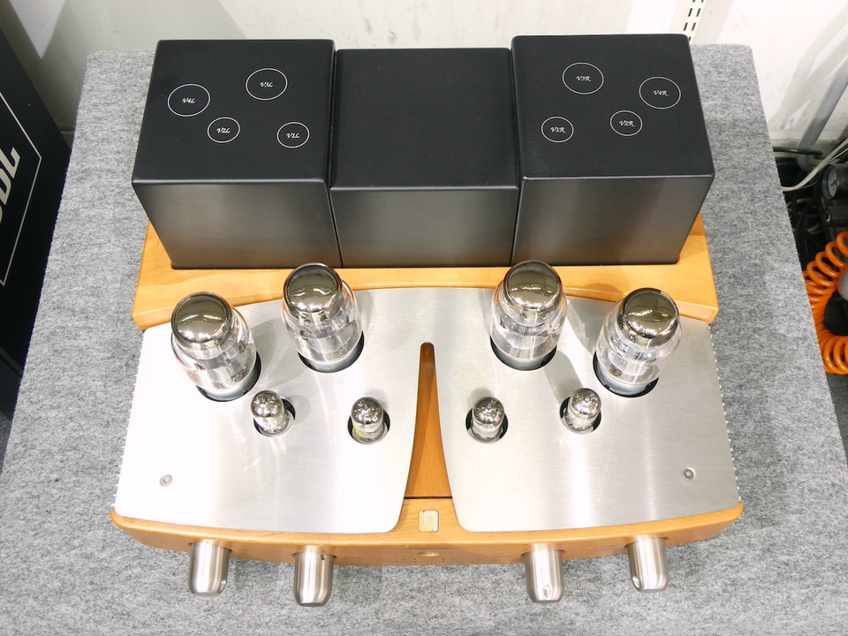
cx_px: 424
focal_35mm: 35
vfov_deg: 40.7
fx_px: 857
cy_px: 318
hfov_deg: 52.6
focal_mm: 6.3
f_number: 4.5
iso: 200
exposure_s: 1/3.2
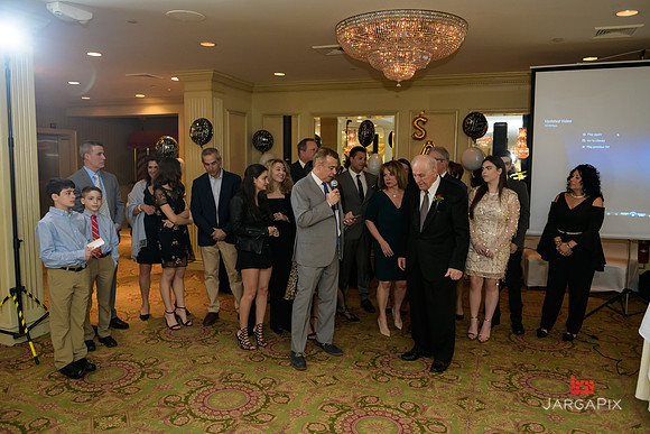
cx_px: 325
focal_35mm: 28
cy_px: 217
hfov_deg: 65.5
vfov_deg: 46.4
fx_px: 506
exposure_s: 1/125
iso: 1000
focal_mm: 28
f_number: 3.2
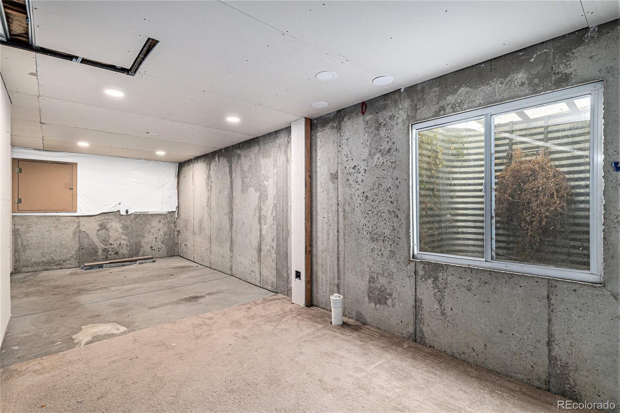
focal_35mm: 16
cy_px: 206
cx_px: 310
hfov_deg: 96.7
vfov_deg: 73.7
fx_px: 275
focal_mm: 16
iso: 500
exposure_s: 1/200
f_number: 8
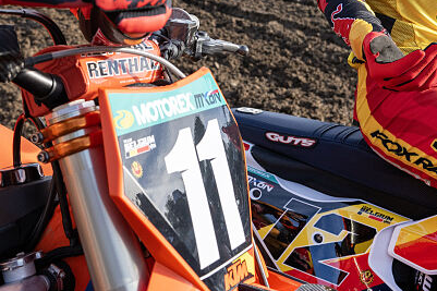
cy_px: -16
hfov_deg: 29.0
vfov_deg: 18.9
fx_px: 844
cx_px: 204
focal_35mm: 70
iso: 200
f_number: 4.5
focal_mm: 22.5
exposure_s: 1/800
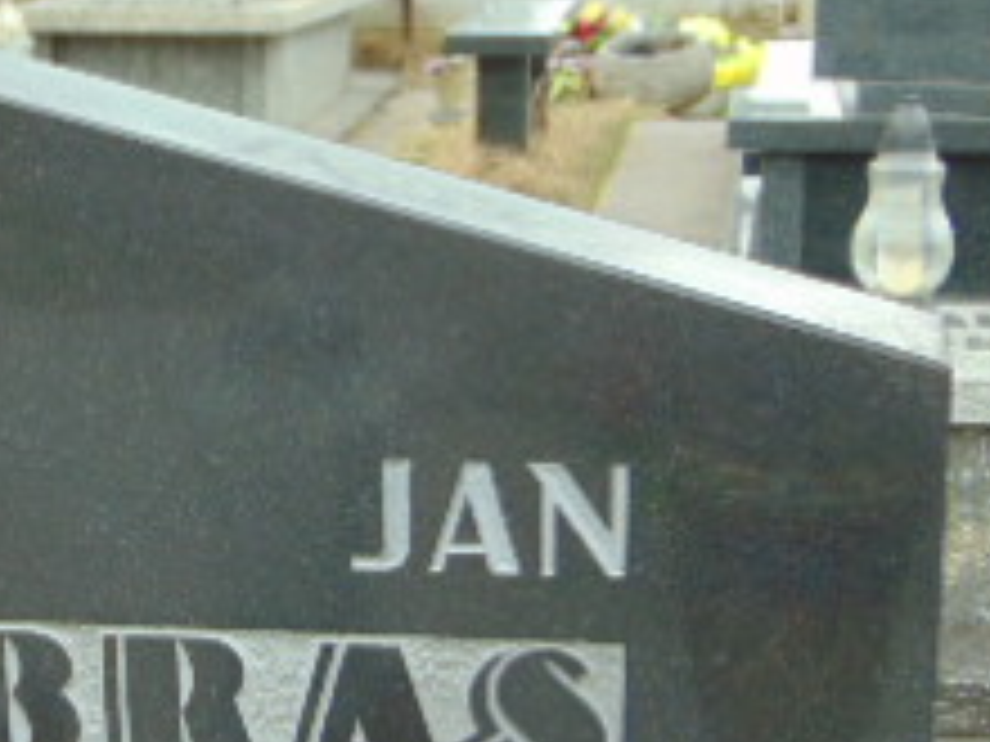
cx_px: 122
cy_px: 553
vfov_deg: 15.3
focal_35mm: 96
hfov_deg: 20.1
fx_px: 2746
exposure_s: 1/250
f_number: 3.2
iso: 80
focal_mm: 5.8
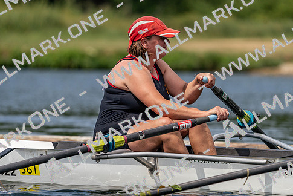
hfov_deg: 4.3
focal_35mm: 483
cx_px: 171
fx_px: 3933
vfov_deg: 2.9
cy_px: 90
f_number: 6.3
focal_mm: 404
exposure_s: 1/1600
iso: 250
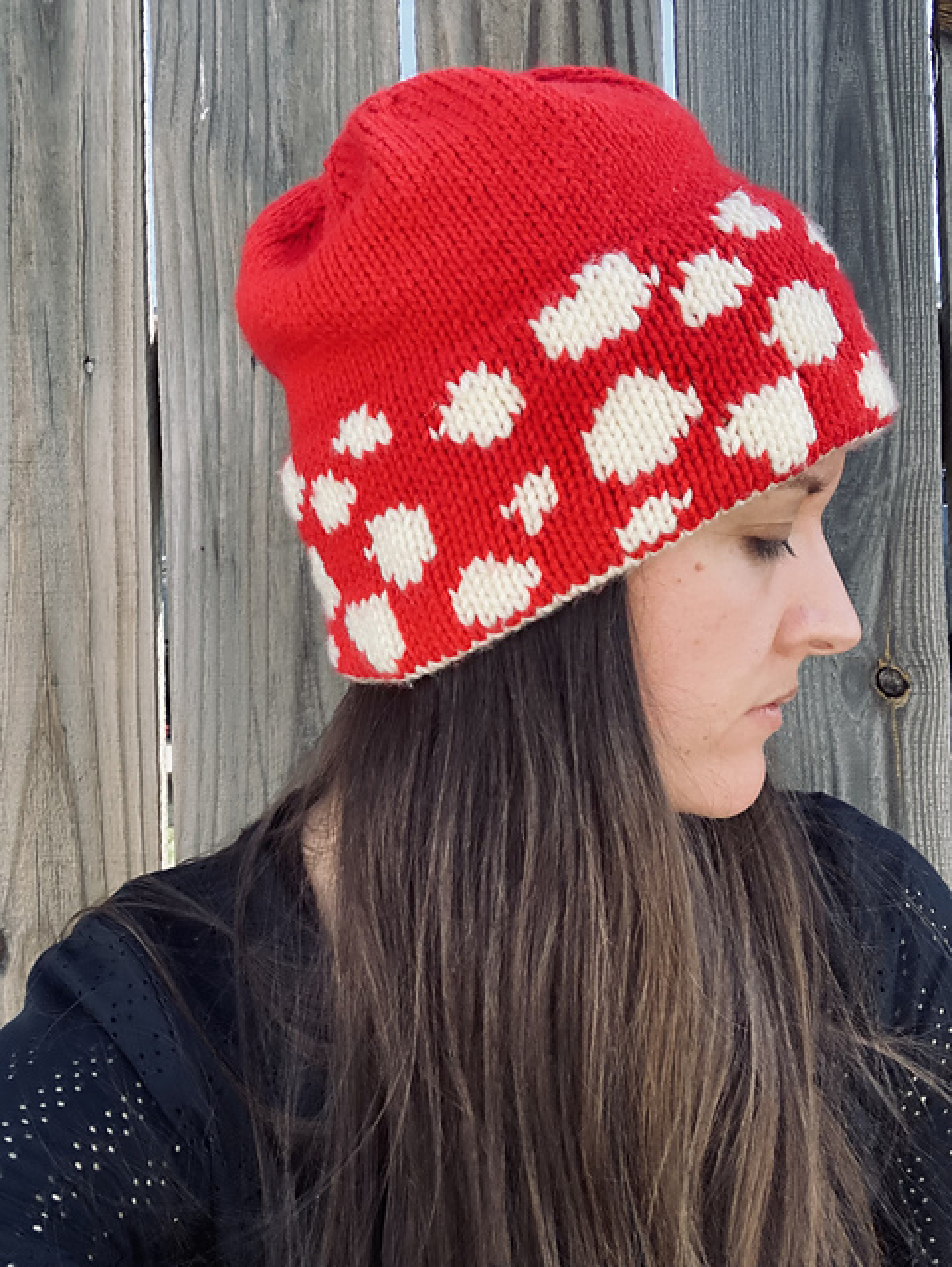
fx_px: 1172
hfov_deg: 44.2
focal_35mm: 32
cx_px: 476
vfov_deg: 56.8
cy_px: 634
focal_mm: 2.87
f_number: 2.2
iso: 20
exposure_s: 1/267
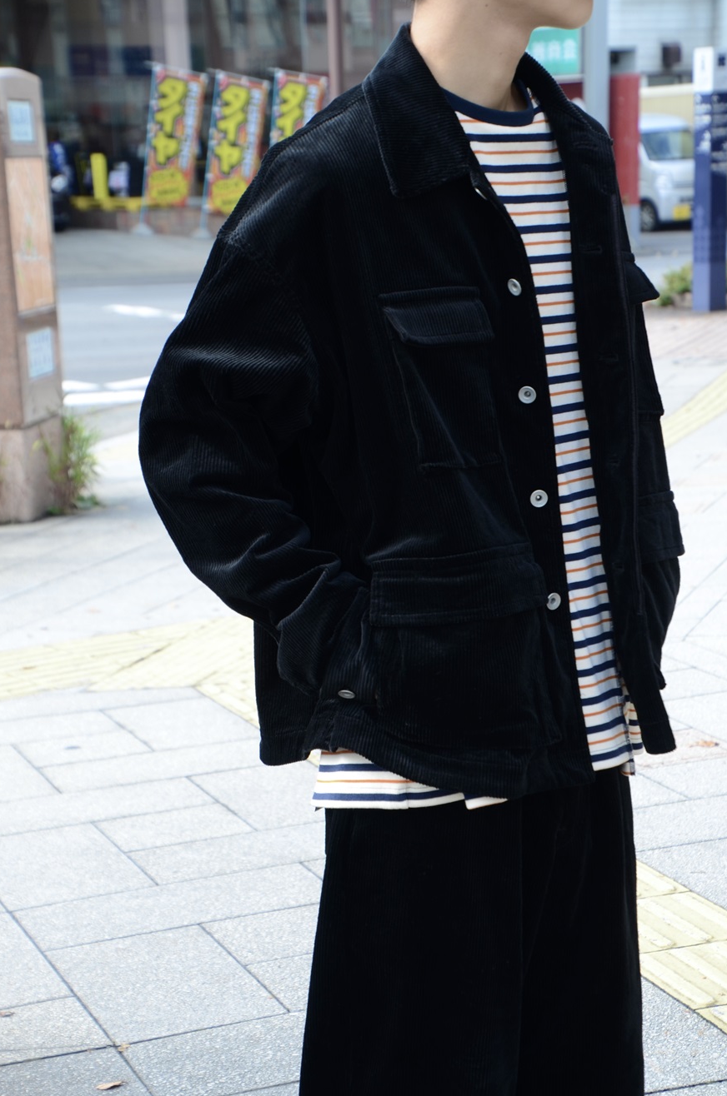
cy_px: 618
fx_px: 2616
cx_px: 401
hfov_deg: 15.8
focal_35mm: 86
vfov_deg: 23.7
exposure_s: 1/160
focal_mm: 50
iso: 200
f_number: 5.6
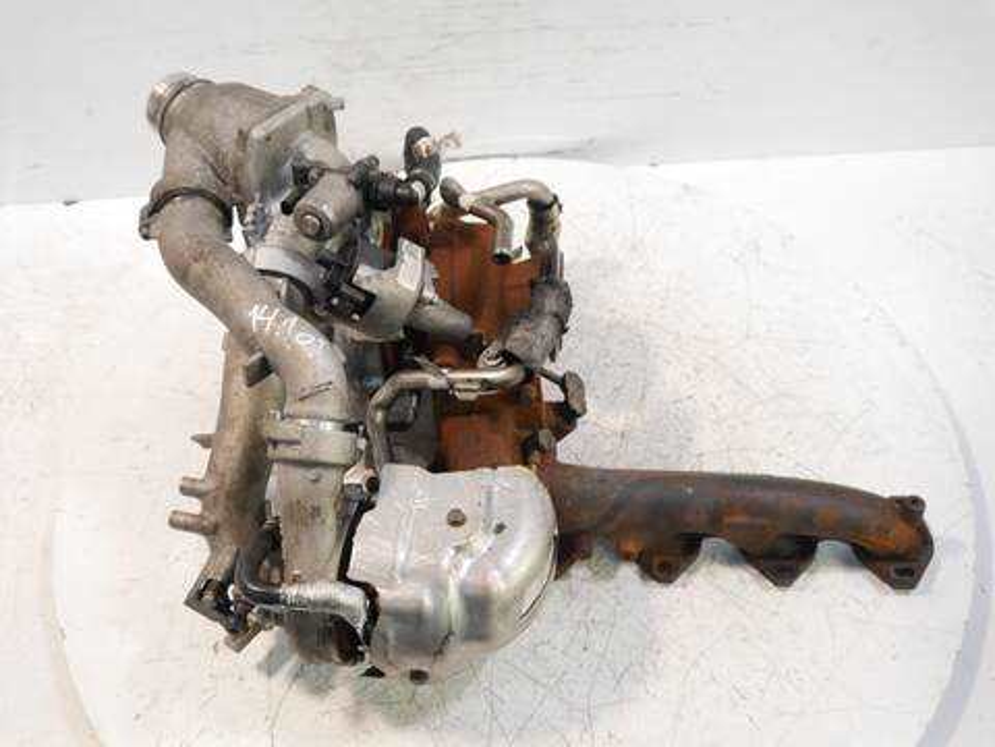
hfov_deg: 54.0
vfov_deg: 41.8
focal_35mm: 34
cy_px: 374
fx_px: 977
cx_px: 498
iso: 1000
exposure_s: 1/60
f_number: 3.9
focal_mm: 17
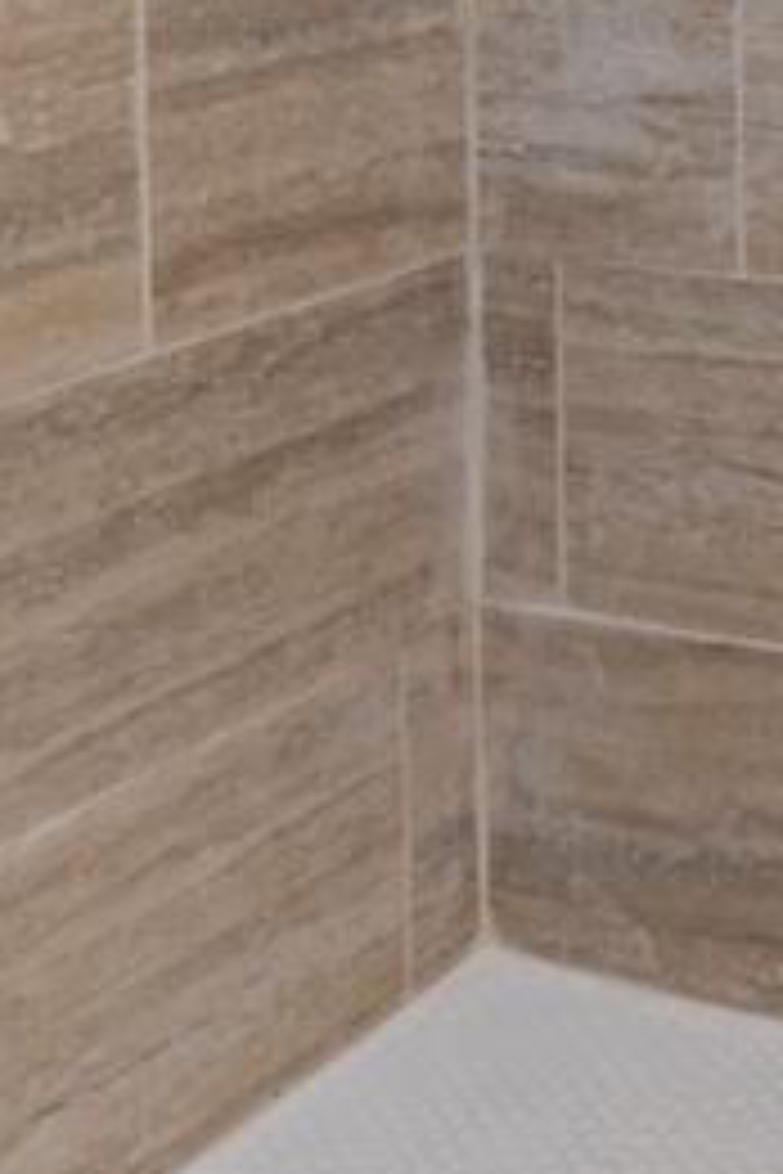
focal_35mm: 69
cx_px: 1539
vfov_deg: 26.1
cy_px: -234
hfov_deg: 15.8
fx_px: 2251
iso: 400
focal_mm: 10
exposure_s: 1/2
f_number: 10
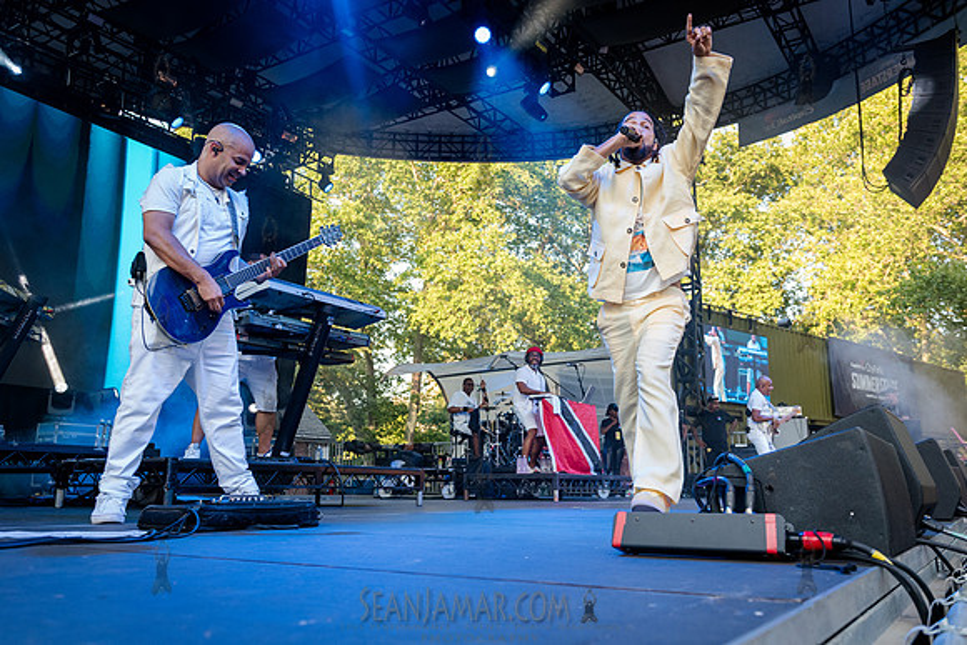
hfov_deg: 62.1
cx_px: 484
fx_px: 803
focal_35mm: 30
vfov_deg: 43.8
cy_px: 322
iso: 1600
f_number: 4
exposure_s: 1/640
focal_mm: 29
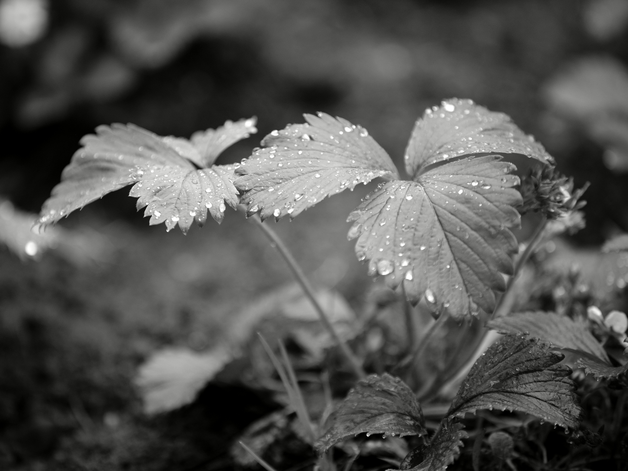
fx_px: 2866
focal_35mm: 158
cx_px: 314
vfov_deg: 9.4
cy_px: 236
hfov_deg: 12.5
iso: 800
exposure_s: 1/1600
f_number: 2.8
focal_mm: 200
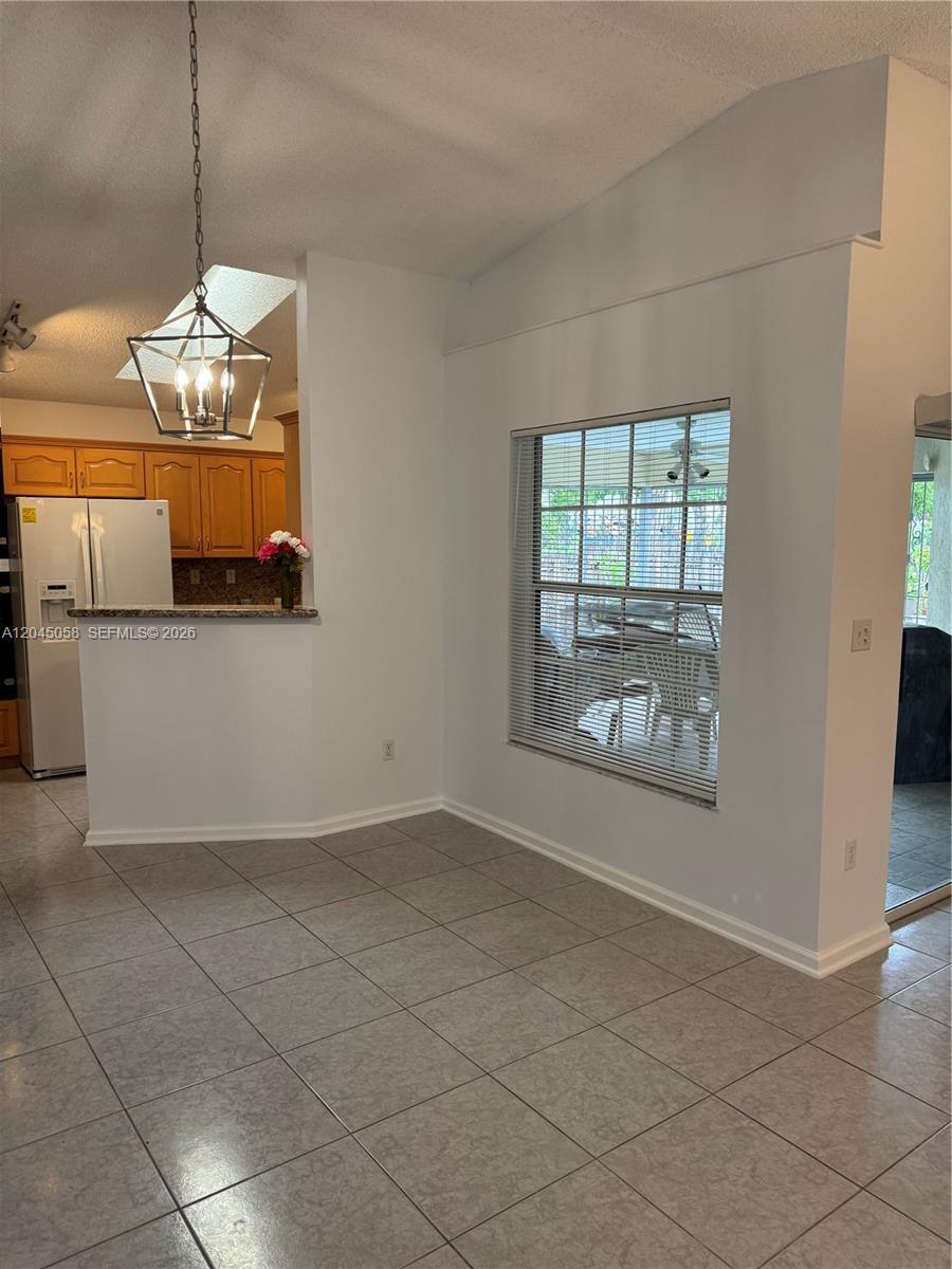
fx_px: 880
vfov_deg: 71.6
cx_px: 476
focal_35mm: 24
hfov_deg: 56.8
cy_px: 634
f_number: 1.78
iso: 160
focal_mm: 6.76
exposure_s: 1/120
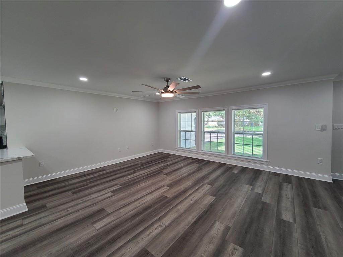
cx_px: 172
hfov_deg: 106.2
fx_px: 129
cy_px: 128
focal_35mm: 13
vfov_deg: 89.9
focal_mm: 2.2
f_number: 2.2
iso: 100
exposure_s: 1/60
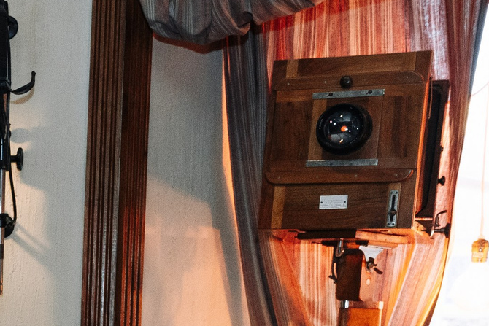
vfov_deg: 12.3
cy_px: 471
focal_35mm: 107
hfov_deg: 17.1
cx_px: -264
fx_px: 1454
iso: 1600
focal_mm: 28
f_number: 5
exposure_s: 1/125
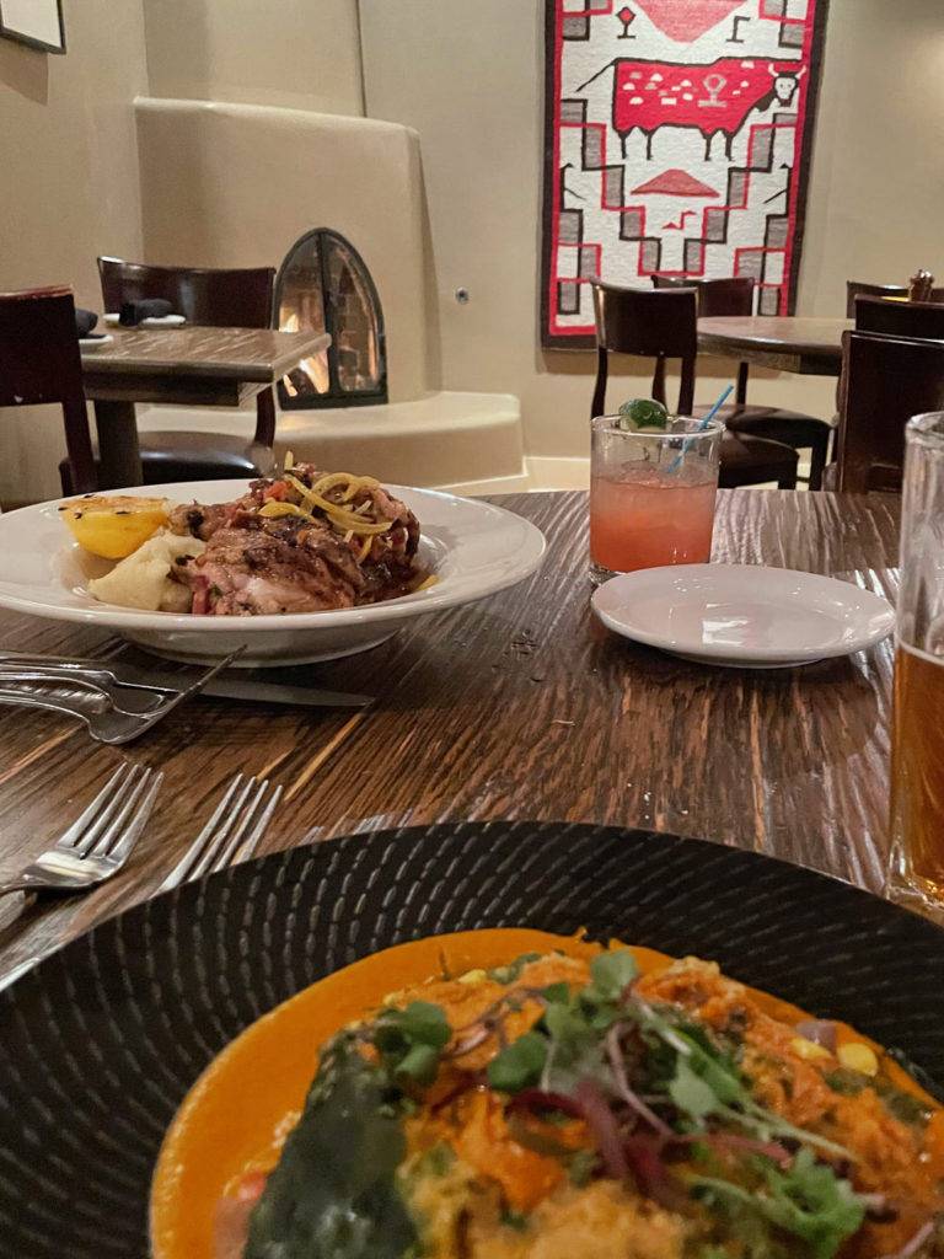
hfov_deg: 53.1
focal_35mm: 26
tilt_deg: -23.6
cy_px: 630
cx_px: 472
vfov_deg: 67.3
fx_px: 945
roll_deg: -1.8
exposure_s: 1/30
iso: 1000
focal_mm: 4.2
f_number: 1.6
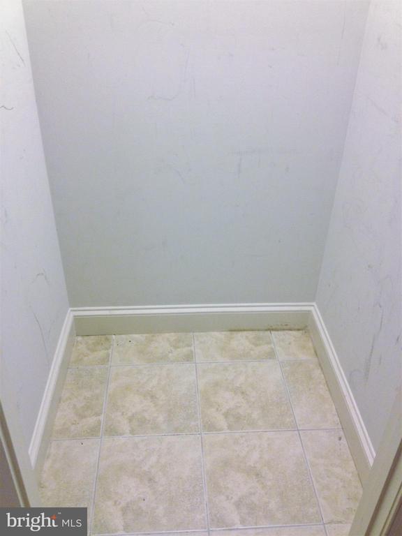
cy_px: 268
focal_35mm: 35
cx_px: 201
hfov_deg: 40.7
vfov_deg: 52.6
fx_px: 542
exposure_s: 1/20
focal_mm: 4.28
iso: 100
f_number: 2.4
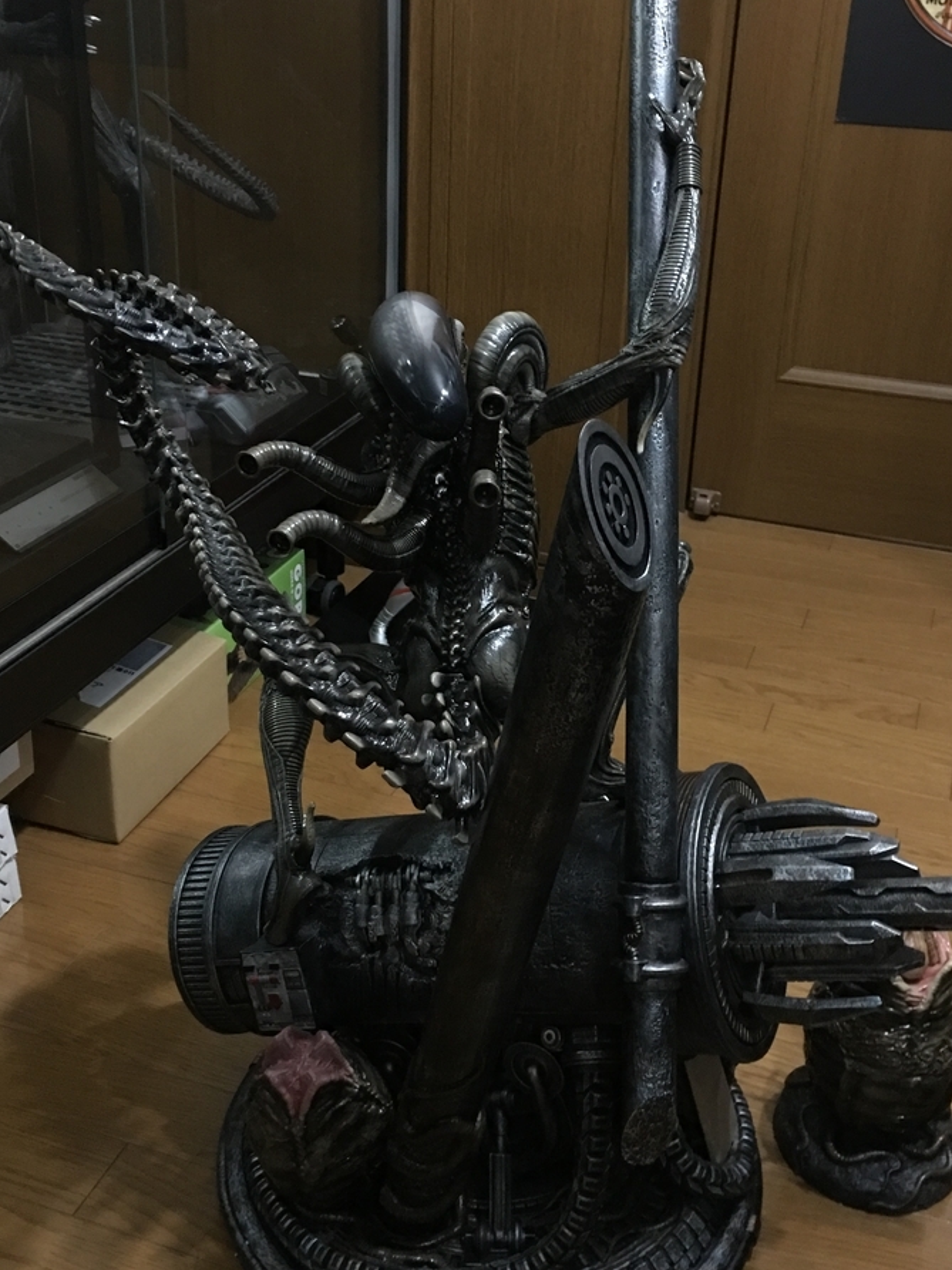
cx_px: 498
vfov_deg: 47.8
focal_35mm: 39
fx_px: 1430
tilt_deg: -24.0
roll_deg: -2.4
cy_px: 592
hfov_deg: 36.8
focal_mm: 4.15
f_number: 2.2
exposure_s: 1/4
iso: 160
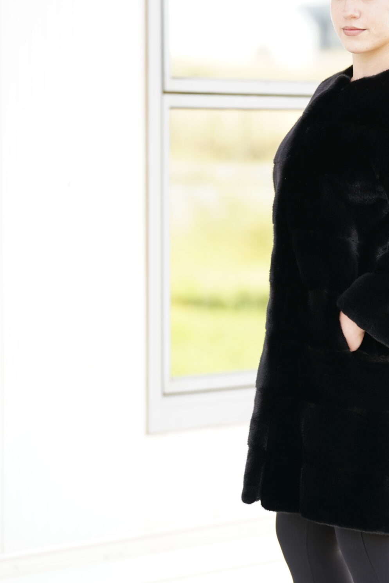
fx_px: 3841
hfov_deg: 5.8
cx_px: 271
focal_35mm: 237
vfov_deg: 8.7
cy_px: 355
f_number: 2.8
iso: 250
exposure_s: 1/250
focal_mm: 138
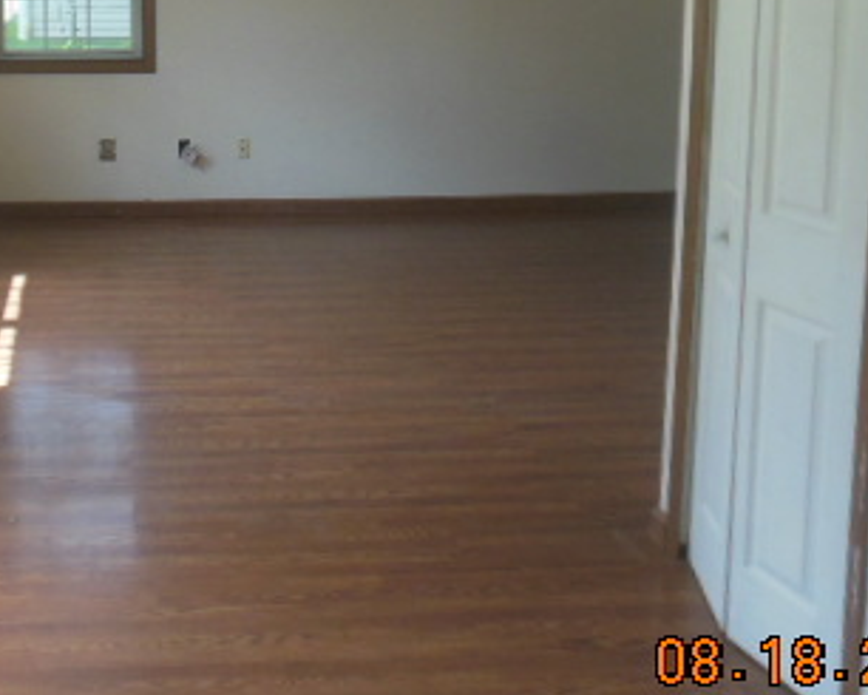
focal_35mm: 51
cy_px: 113
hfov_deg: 35.4
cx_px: 162
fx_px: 1311
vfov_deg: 28.9
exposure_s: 1/250
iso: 250
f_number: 3.2
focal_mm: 4.5
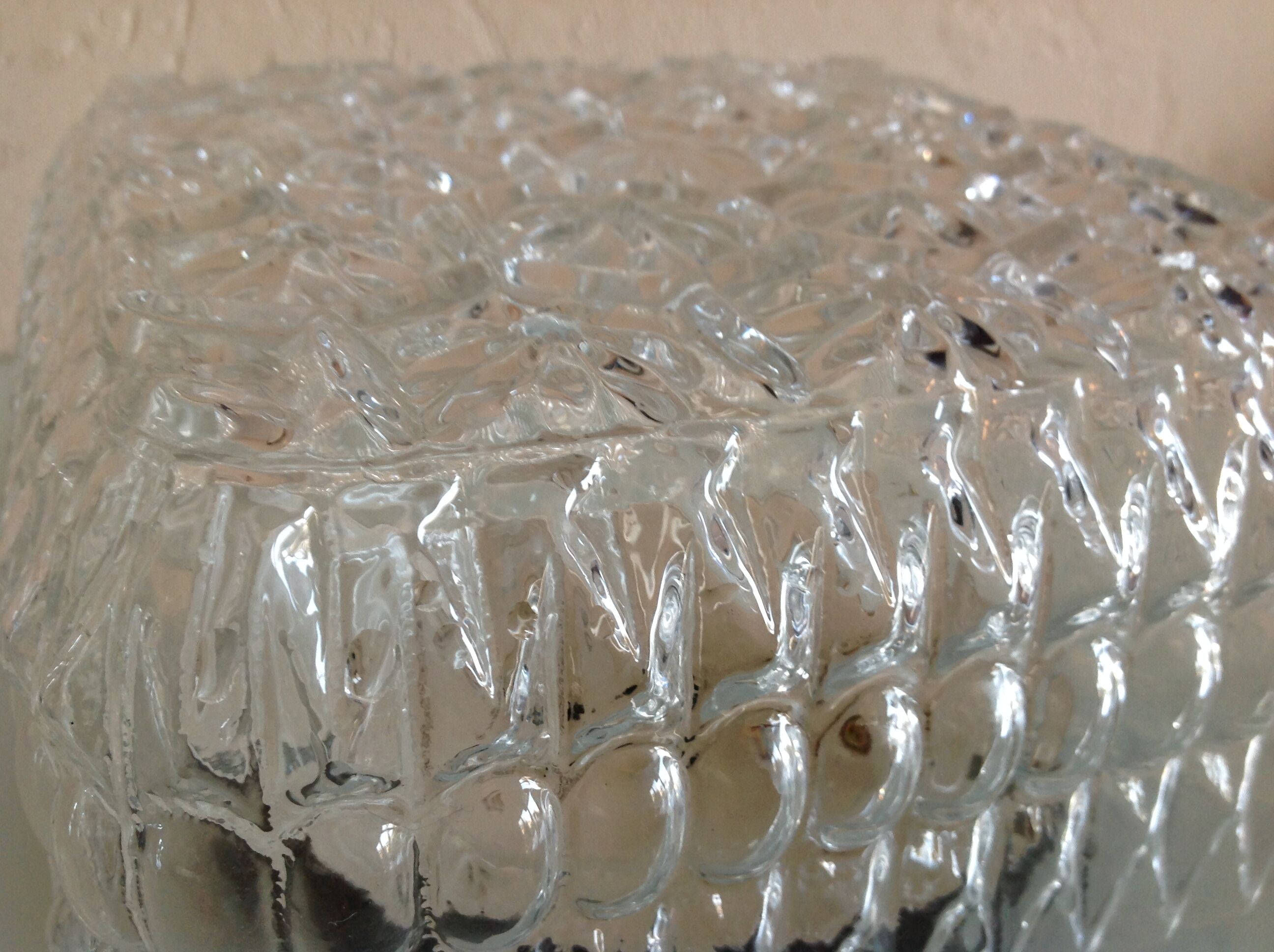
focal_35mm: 35
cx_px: 637
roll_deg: -2.5
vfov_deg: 40.6
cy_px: 476
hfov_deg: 52.7
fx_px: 1286
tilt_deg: -27.9
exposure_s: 1/15
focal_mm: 4.28
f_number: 2.4
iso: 80
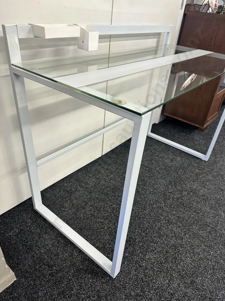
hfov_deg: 56.8
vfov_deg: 71.6
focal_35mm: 24
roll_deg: -5.9
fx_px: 208
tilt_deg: -34.7
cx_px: 112
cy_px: 150
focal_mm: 6.86
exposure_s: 1/100
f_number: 1.78
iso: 200
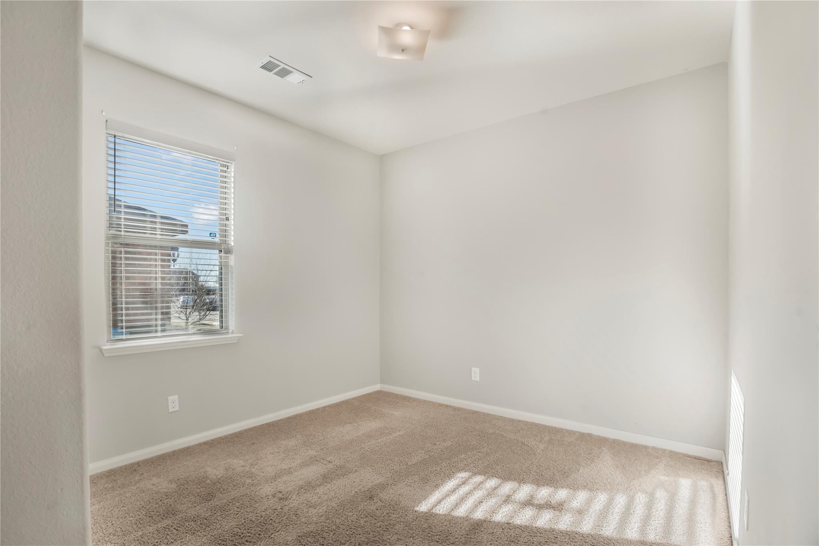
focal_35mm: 16
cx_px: 410
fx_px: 364
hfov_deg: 96.7
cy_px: 273
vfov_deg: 73.7
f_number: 8
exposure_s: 1/13
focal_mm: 16
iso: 3200
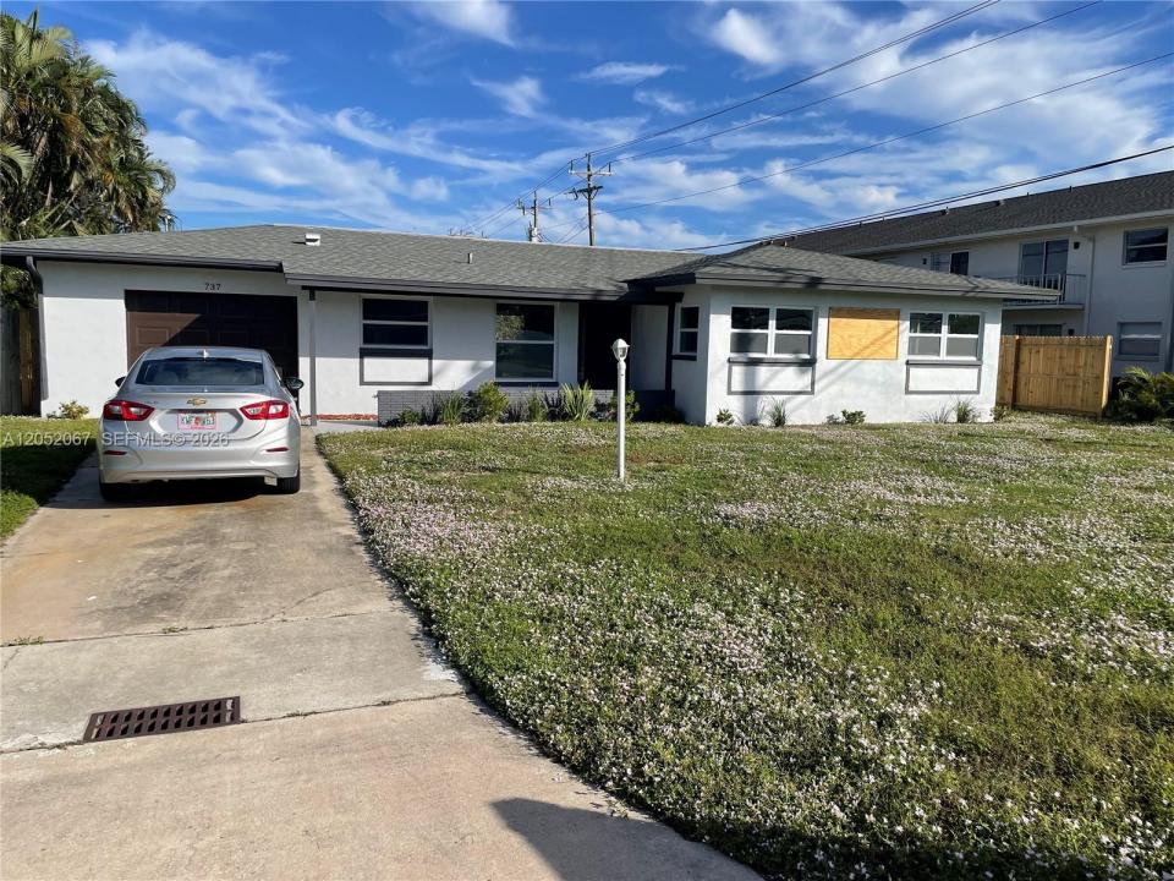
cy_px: 440
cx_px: 587
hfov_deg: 67.3
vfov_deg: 53.1
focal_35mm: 26
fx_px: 882
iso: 32
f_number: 1.6
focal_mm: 4.2
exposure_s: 1/4292
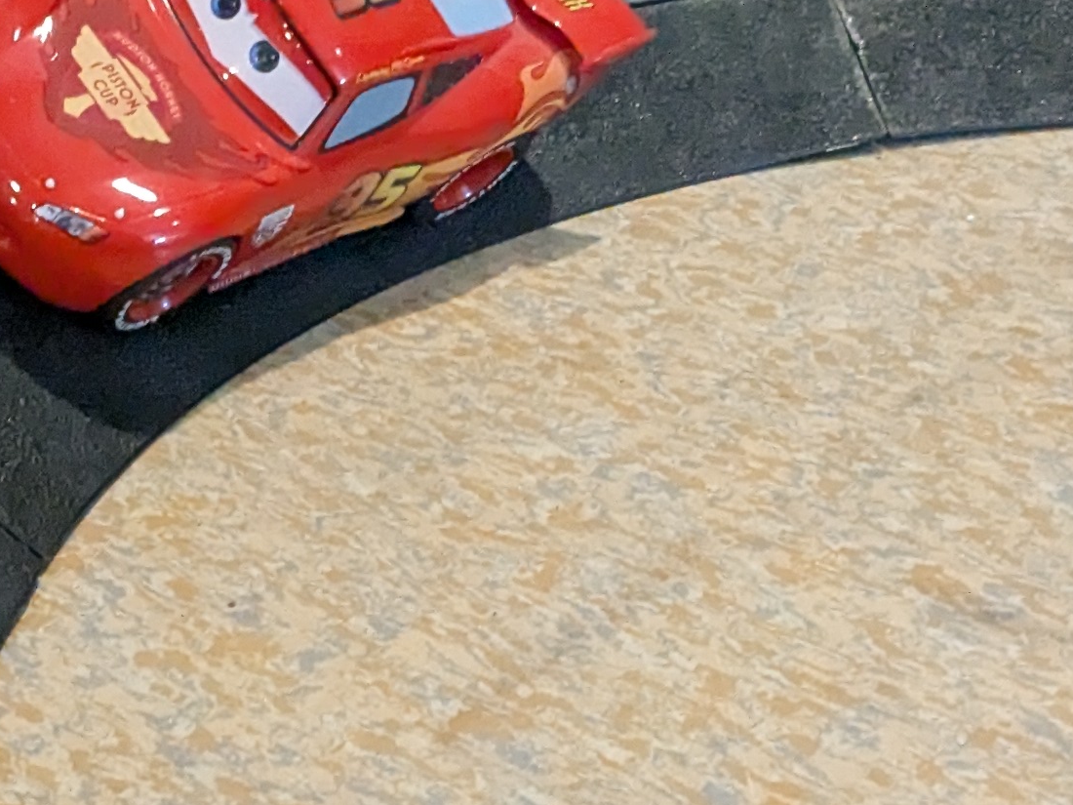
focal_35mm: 99
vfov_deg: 14.9
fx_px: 3069
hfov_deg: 19.7
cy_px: 506
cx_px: 270
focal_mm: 4.38
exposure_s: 1/99.9
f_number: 1.73
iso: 2705
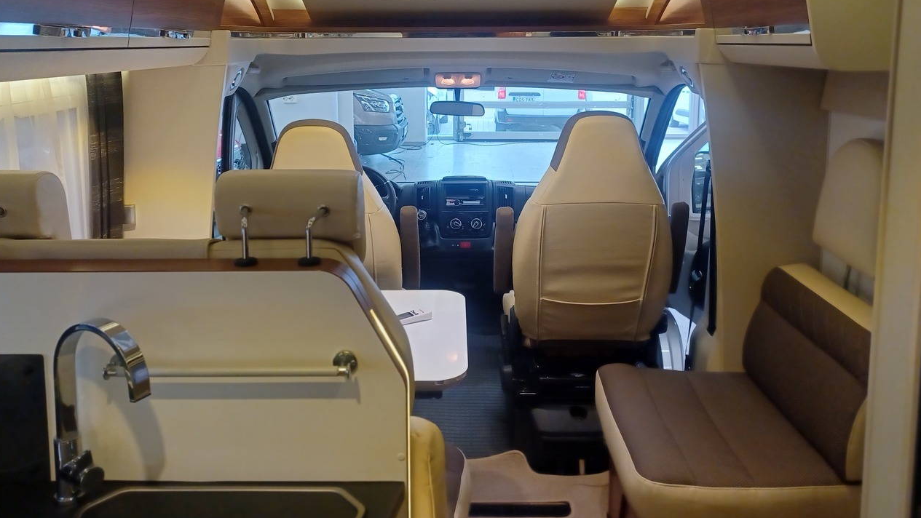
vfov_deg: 37.1
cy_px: 144
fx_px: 757
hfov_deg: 62.6
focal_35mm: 31
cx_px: 433
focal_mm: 4.6
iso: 250
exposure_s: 1/50
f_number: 1.8
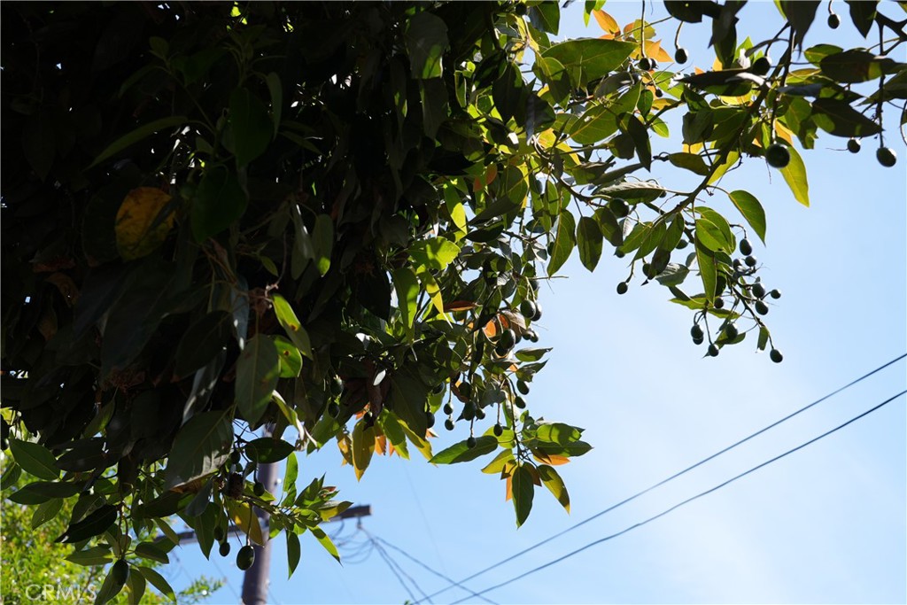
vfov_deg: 31.9
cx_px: 454
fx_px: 1058
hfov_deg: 46.4
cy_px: 302
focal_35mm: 42
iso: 80
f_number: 5
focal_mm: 42
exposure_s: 1/250
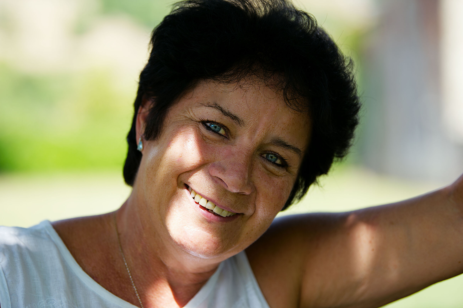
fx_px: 1414
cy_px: 154
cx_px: 232
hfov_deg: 18.6
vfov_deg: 12.4
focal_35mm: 110
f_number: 2.8
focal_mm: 110
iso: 100
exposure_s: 1/320
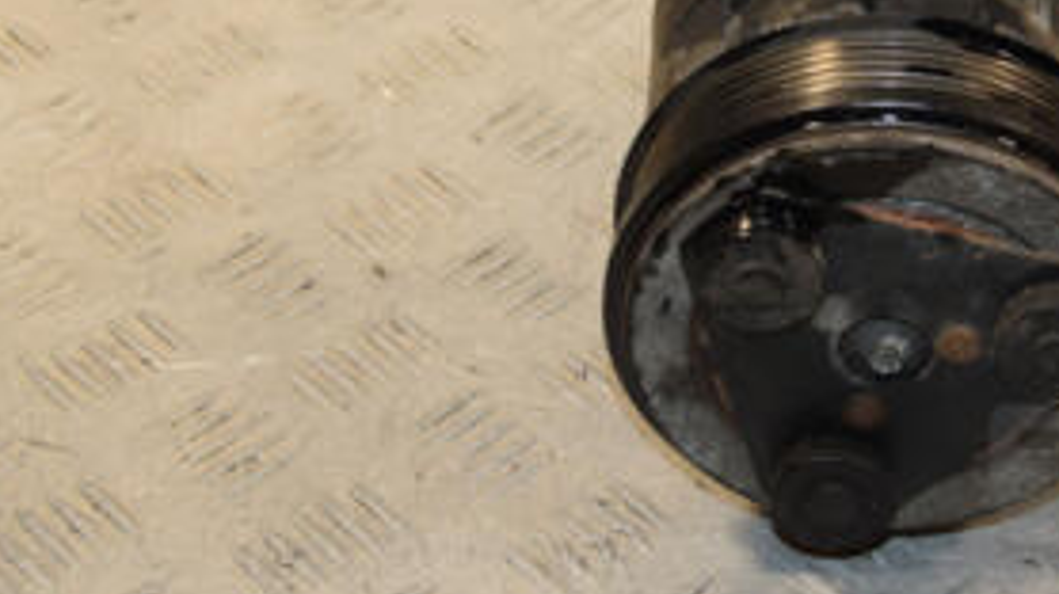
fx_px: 3620
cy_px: -46
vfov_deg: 9.3
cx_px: 918
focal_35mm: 129
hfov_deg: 16.5
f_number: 6.3
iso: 800
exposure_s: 1/200
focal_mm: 38
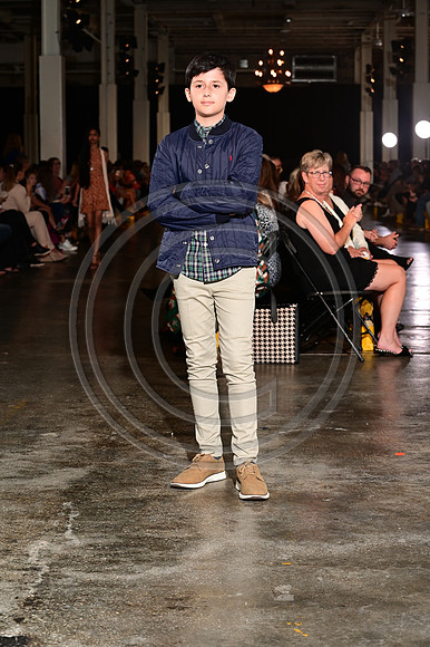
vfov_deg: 28.9
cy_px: 324
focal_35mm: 70
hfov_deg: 19.4
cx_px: 215
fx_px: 1256
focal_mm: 70
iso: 1000
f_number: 6.3
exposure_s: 1/125
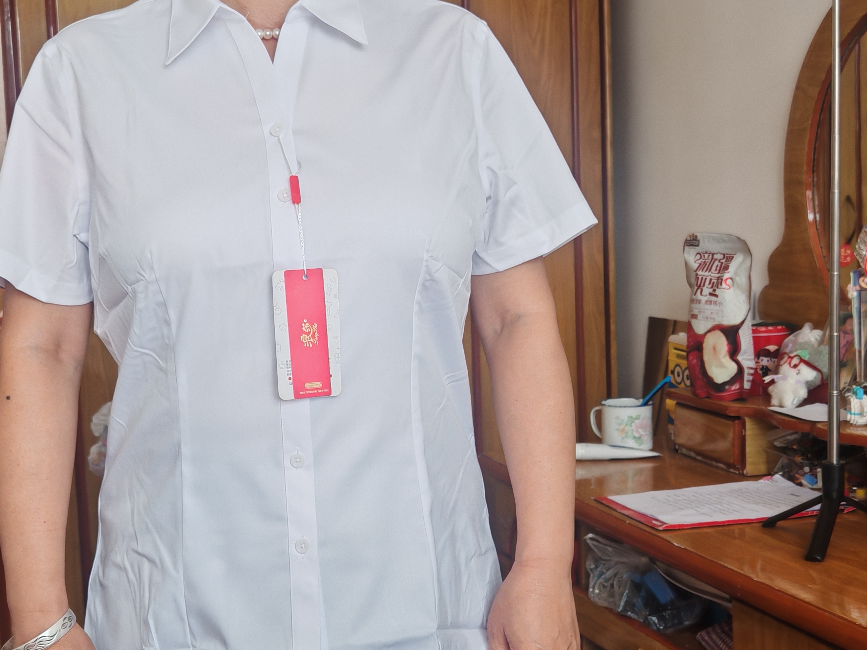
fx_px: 1378
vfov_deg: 26.6
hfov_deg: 34.9
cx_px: 434
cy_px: 347
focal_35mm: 55
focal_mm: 6.67
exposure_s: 1/100
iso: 125
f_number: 1.9
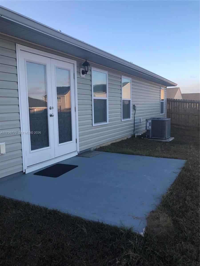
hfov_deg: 49.7
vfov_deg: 63.4
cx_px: 100
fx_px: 216
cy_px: 133
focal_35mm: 28
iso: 20
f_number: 1.8
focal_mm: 3.99
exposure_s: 1/363
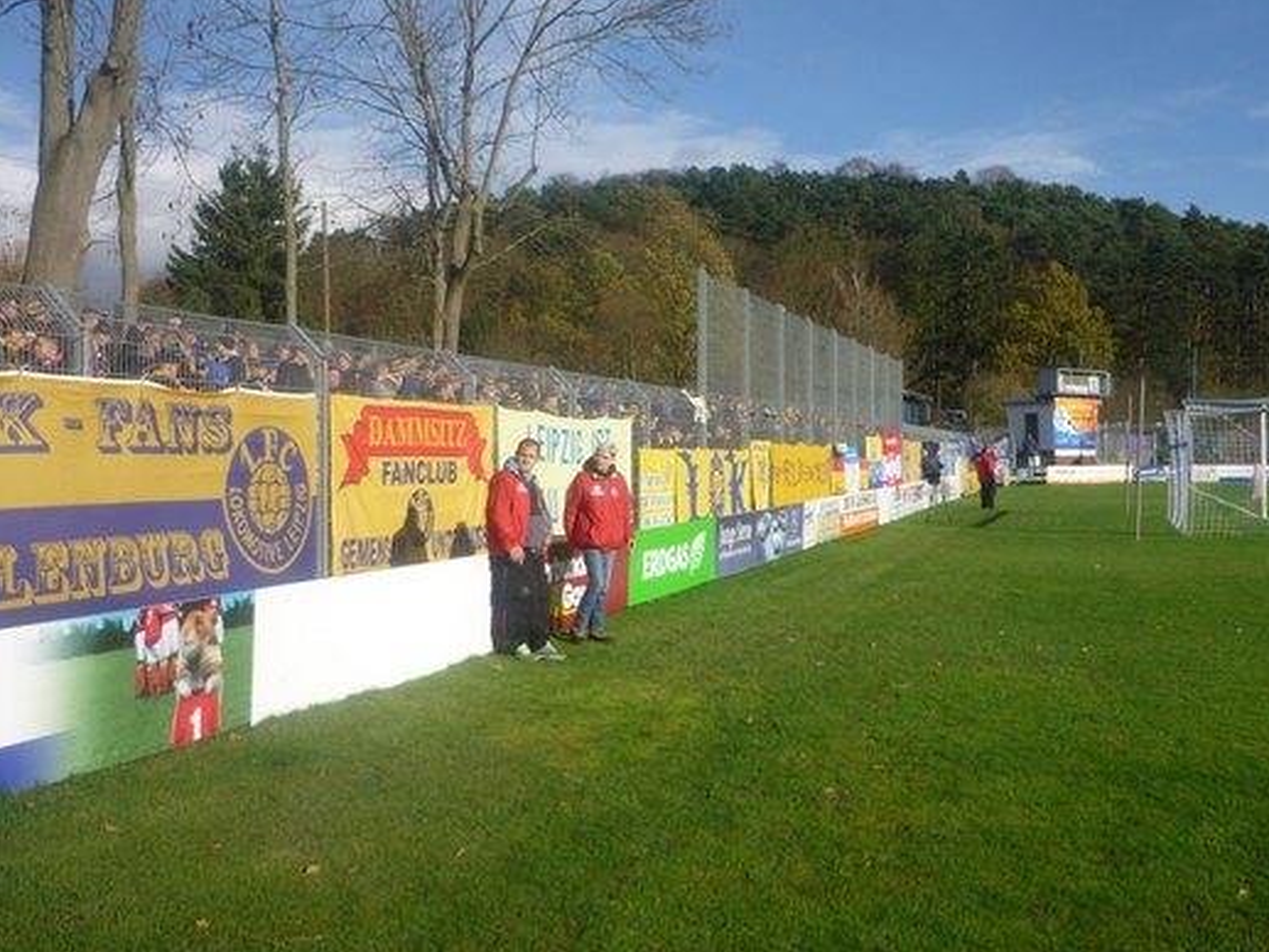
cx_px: 652
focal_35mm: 34
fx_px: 1247
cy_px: 466
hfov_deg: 53.9
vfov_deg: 41.8
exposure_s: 1/200
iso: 80
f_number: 8
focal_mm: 5.5
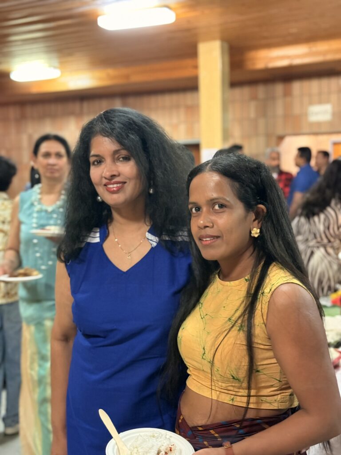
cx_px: 170
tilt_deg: -4.8
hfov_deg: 30.3
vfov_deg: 39.7
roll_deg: +1.8
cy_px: 228
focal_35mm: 48
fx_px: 630
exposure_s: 1/20
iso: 640
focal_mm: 6.76
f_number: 1.78
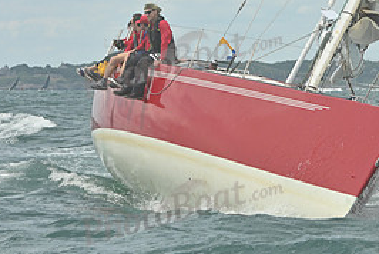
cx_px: 358
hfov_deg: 6.3
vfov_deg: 4.2
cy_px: 115
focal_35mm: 327
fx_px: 3446
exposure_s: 1/1250
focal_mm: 150
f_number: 9
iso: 320
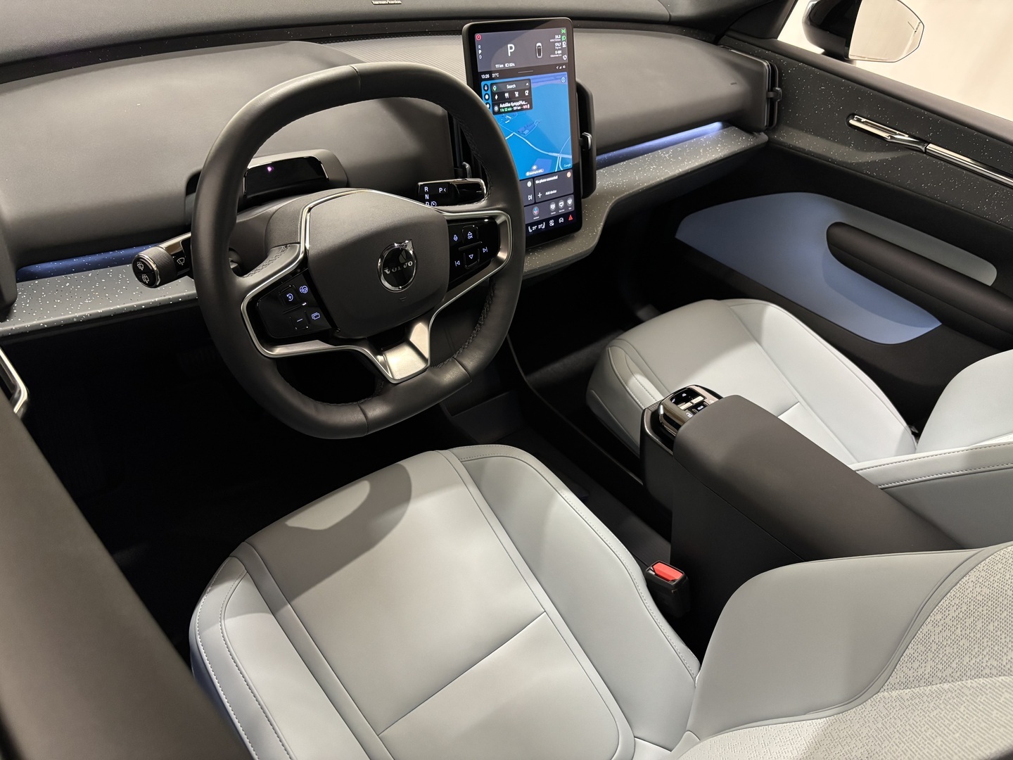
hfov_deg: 67.3
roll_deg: -14.1
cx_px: 506
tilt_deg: -39.4
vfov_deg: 53.1
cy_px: 380
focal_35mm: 26
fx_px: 761
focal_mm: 5.96
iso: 500
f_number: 1.6
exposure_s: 1/30
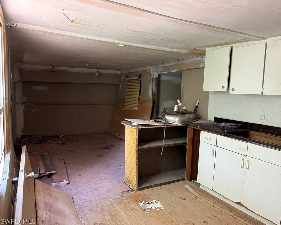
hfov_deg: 65.9
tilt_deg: -4.9
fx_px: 216
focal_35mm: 26
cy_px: 111
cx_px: 155
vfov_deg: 54.9
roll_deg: -3.2
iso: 250
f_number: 1.78
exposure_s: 1/60
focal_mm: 6.76
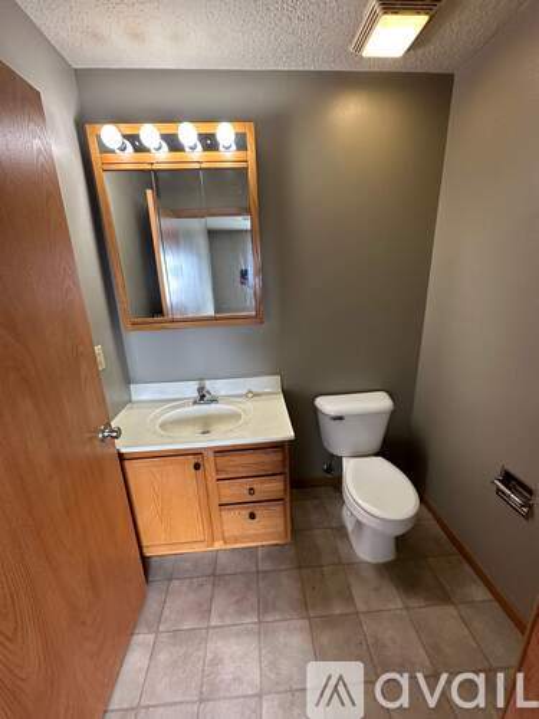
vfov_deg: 102.1
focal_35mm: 14
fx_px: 291
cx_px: 270
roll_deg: +0.1
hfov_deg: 85.7
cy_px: 360
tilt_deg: -17.3
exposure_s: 1/120
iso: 250
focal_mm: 2.22
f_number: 2.2
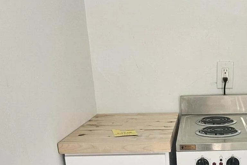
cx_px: 215
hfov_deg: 31.1
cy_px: 223
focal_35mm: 62
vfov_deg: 19.9
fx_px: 425
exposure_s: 1/180
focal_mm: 5.4
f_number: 1.8
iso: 125
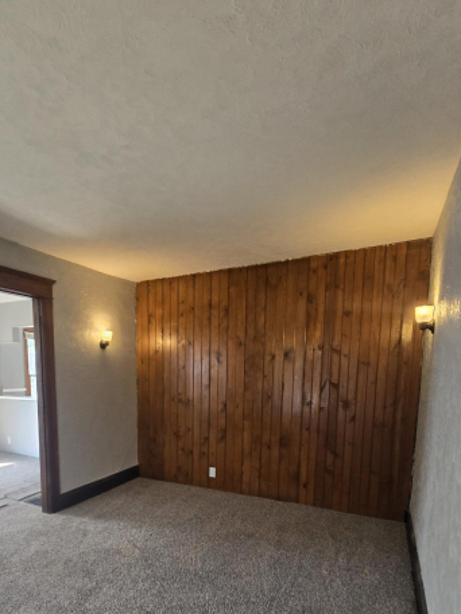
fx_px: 337
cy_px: 419
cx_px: 167
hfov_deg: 67.4
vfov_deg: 81.2
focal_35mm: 19
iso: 250
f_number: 2.2
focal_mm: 2.2
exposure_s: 1/60
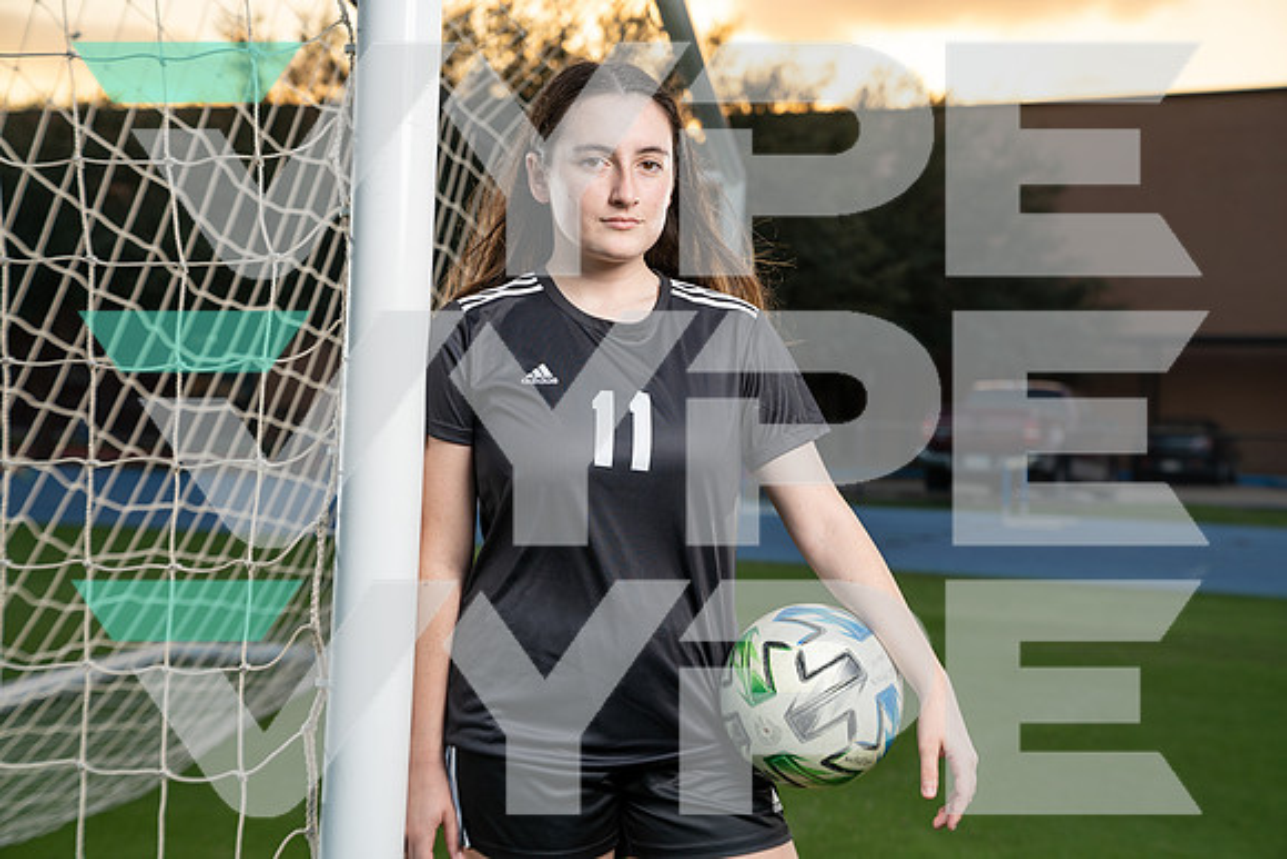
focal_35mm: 57
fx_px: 2038
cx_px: 644
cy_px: 430
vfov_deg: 23.8
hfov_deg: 35.0
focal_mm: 57
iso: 160
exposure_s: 1/250
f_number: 4
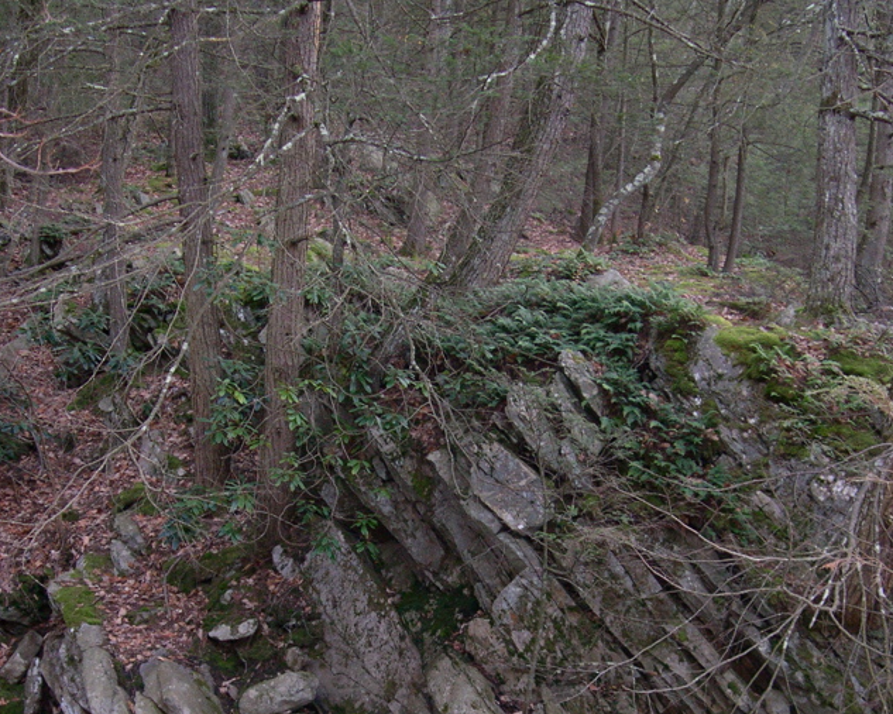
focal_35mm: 50
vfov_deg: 29.7
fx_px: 1321
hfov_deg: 37.3
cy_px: 545
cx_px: 446
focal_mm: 8
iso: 400
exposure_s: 1/60
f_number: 2.8
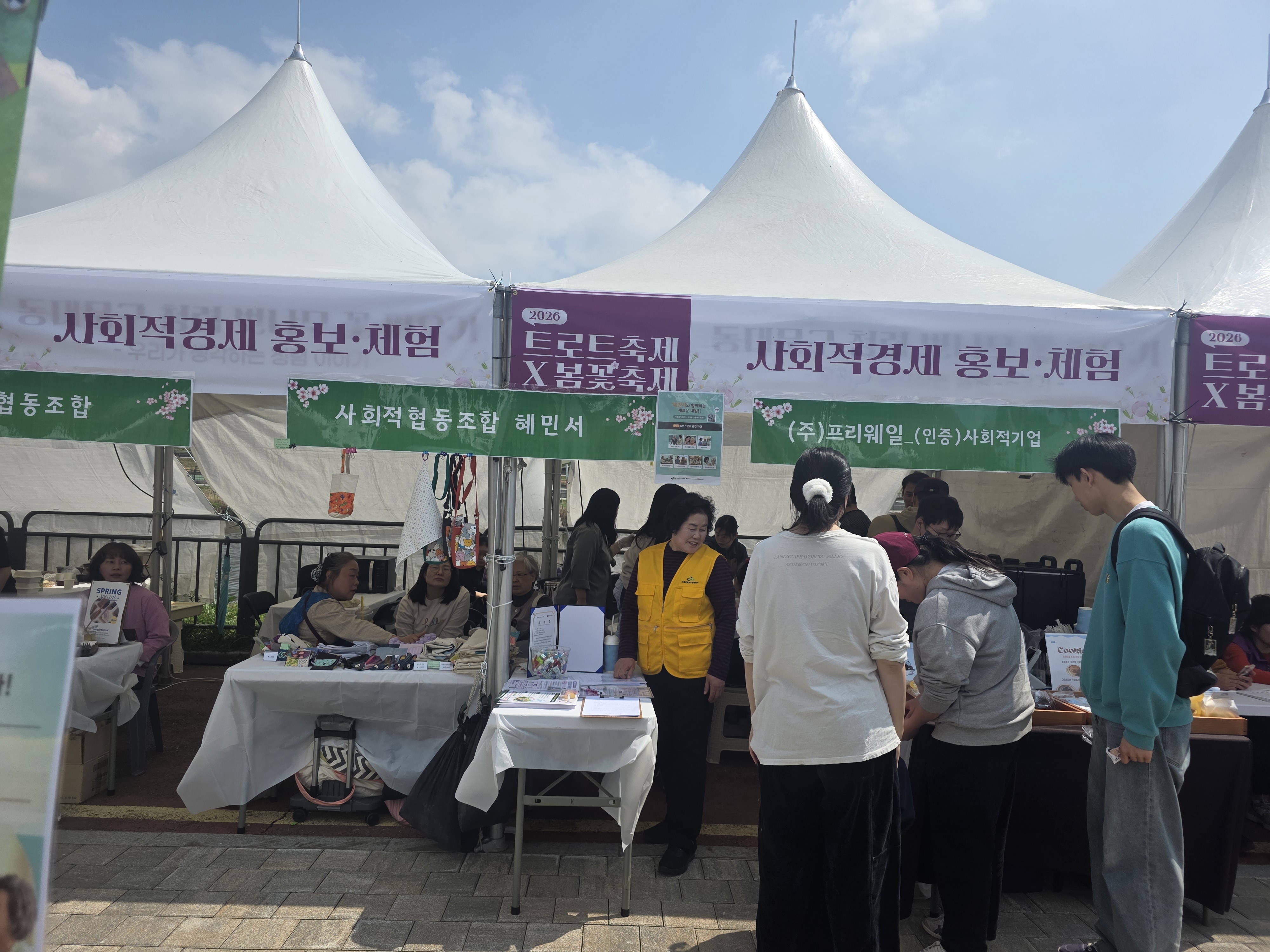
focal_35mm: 23
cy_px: 476
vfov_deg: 58.9
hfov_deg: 73.9
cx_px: 635
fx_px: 844
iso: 64
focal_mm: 6.3
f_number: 1.7
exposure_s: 1/7944
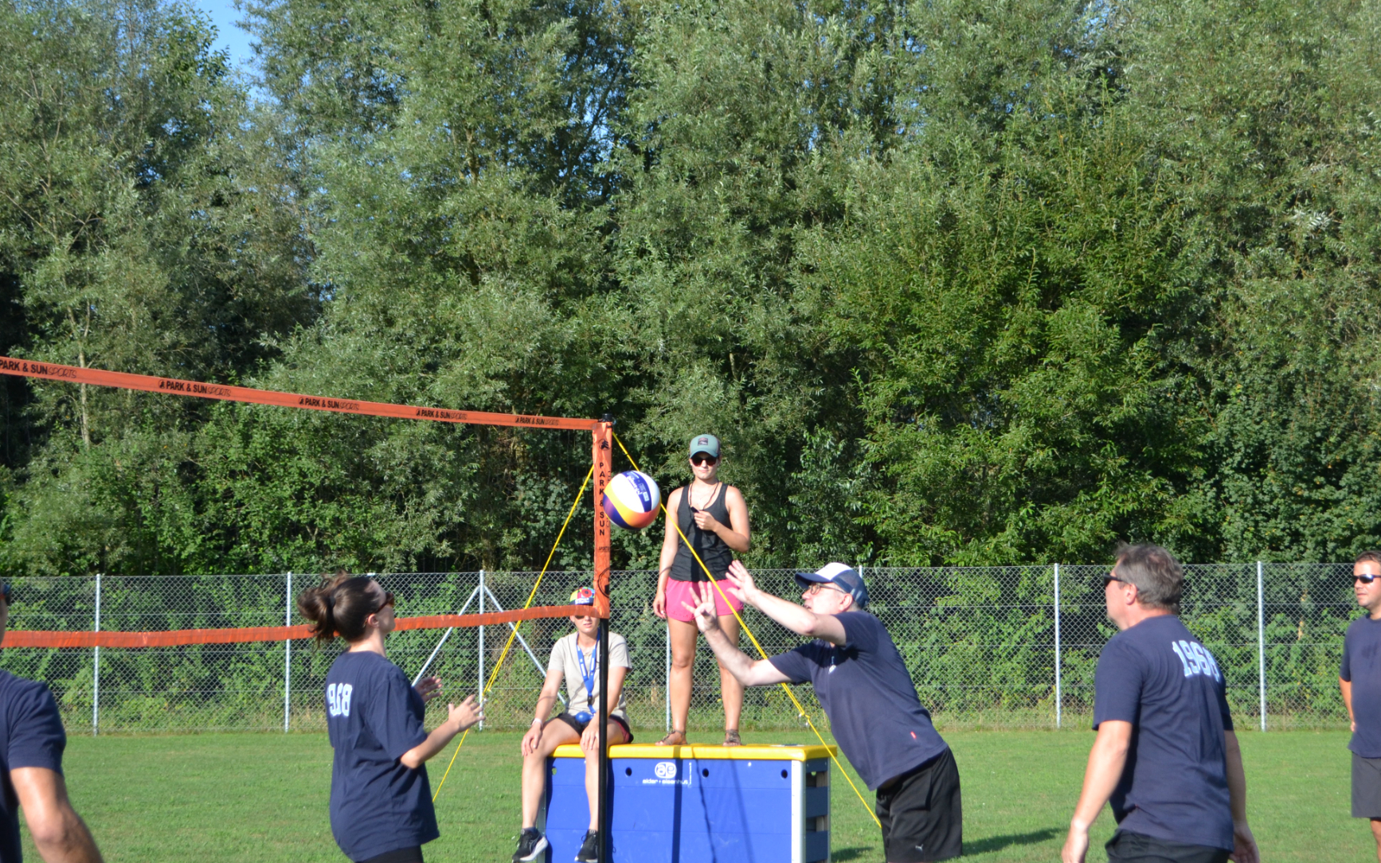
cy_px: 366
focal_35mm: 65
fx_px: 2447
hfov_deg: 31.5
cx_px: 766
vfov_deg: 20.0
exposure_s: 1/1000
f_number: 5
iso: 400
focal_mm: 36
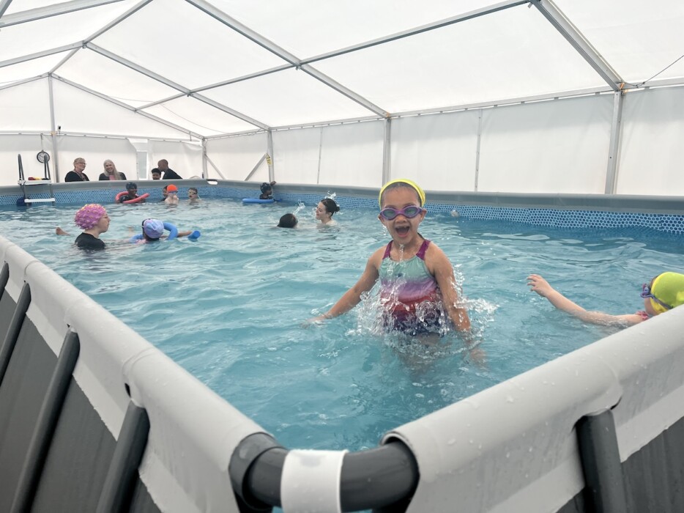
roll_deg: +0.9
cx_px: 342
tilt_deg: -8.6
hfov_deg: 67.3
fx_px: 514
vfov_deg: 53.0
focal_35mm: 26
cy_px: 256
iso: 50
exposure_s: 1/337
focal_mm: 5.1
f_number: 1.6
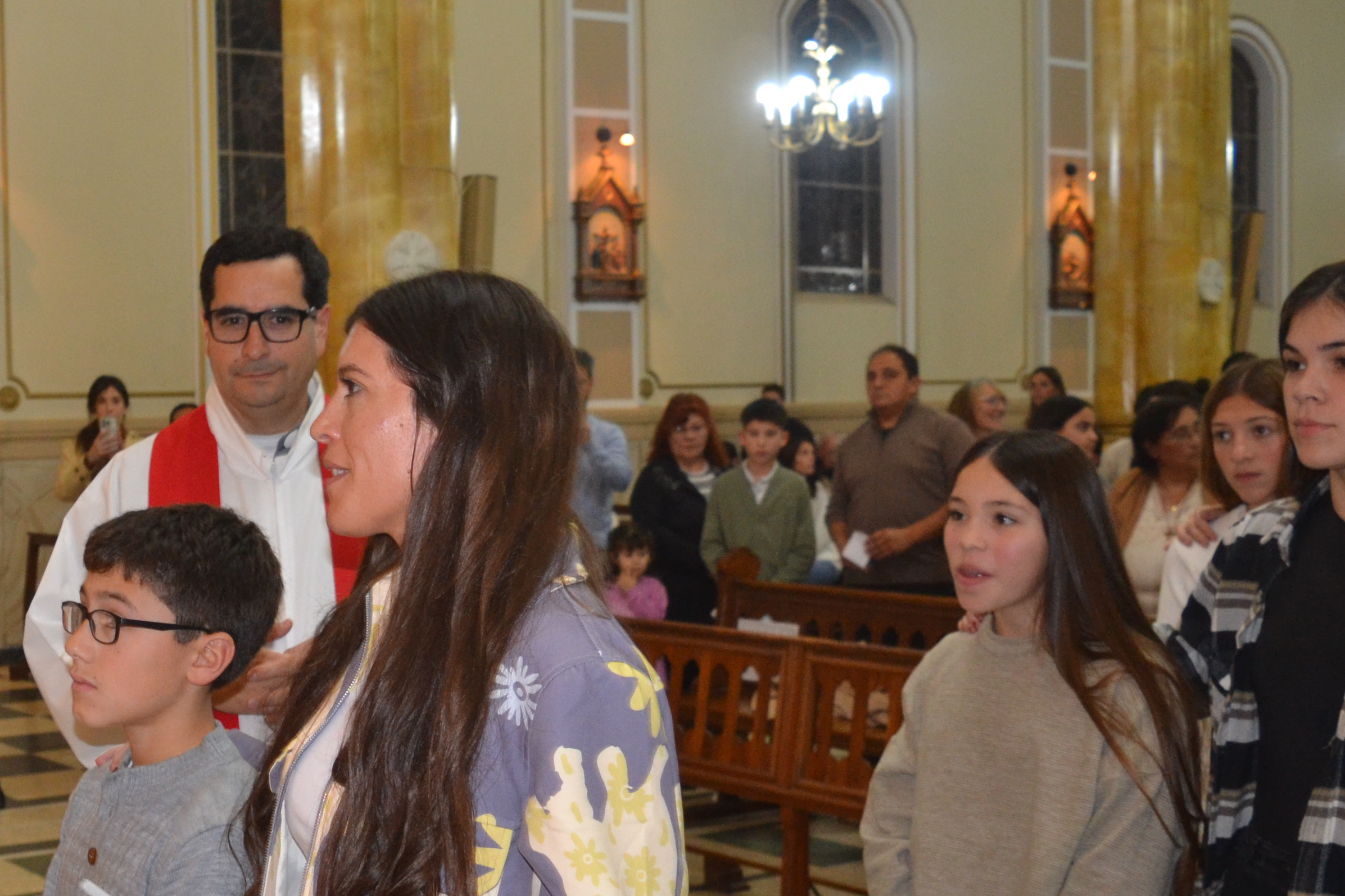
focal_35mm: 52
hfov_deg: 36.5
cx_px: 211
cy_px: 562
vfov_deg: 25.9
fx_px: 1943
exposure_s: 1/60
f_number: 3.5
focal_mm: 18
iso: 1000
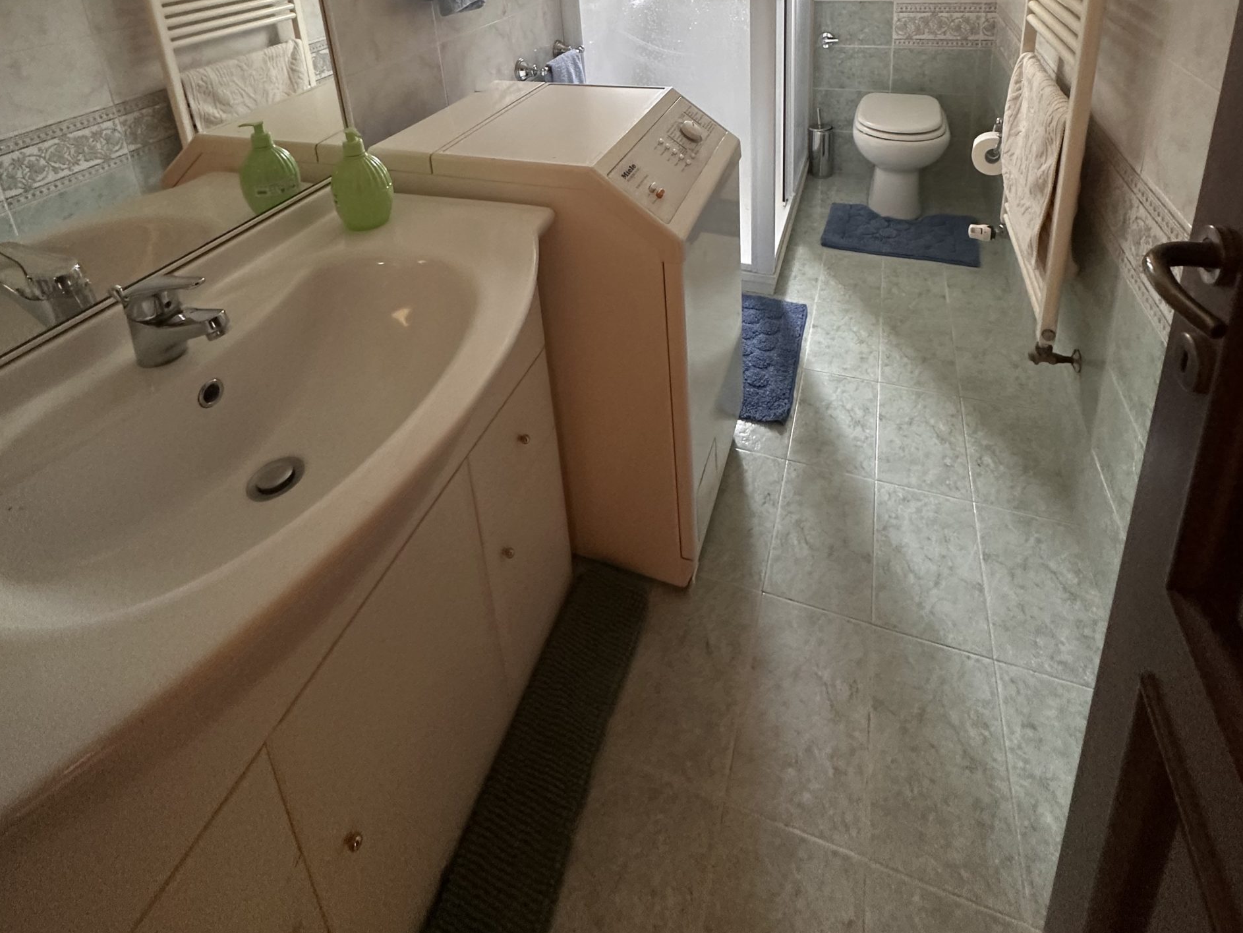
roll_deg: +4.0
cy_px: 108
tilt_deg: -17.3
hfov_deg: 84.7
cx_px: 628
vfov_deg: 59.4
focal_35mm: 19
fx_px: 682
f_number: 2.2
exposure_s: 1/60
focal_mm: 2.22
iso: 400
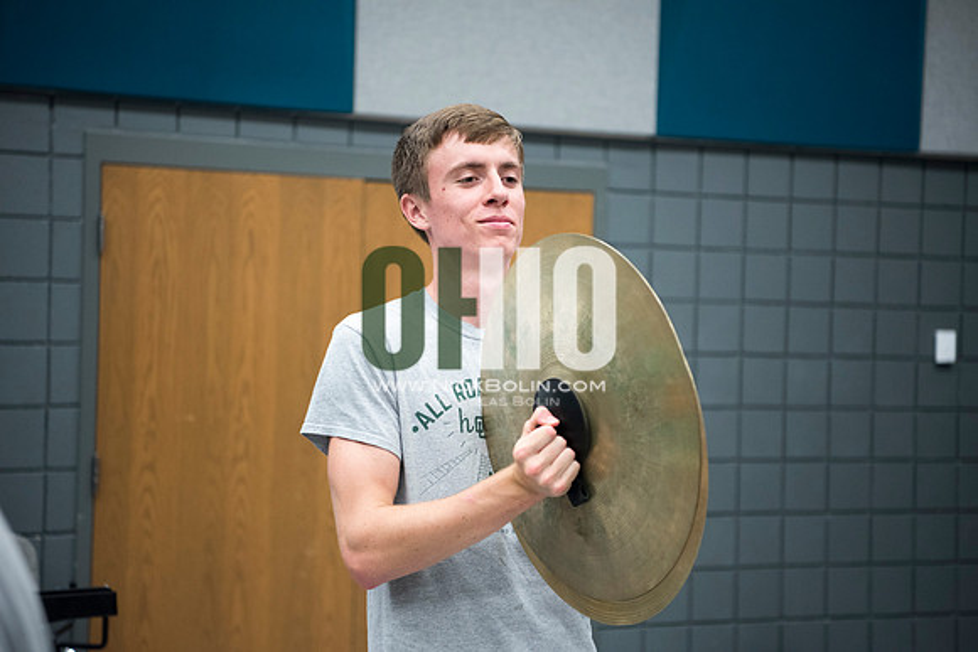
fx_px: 1902
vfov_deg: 19.5
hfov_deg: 28.8
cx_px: 489
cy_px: 326
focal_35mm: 70
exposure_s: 1/160
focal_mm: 70
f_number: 2.8
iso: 1250
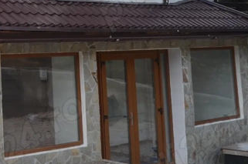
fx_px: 578
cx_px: -90
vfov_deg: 15.3
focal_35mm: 84
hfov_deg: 21.5
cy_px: -58
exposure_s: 1/160
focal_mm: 18
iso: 200
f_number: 6.3
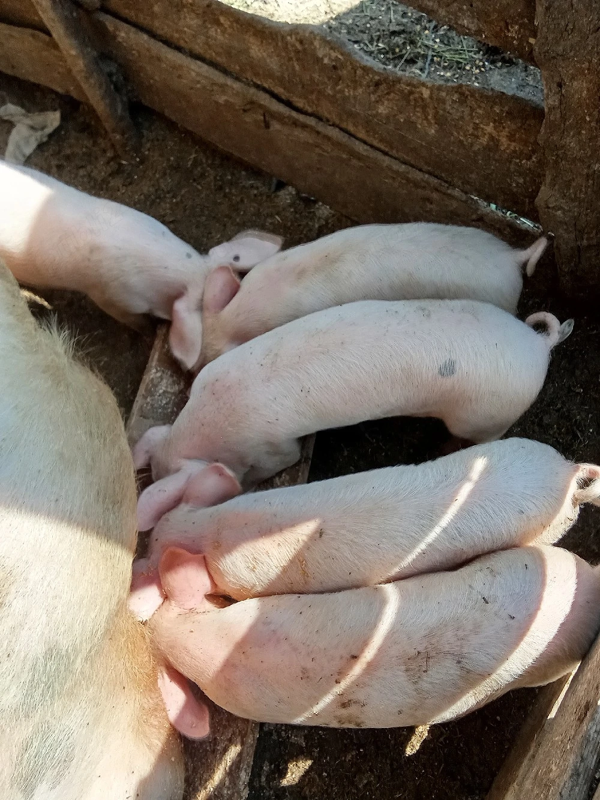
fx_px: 647
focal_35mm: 28
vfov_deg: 63.4
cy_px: 400
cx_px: 300
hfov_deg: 49.8
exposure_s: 1/476
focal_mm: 2.78
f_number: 2
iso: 100
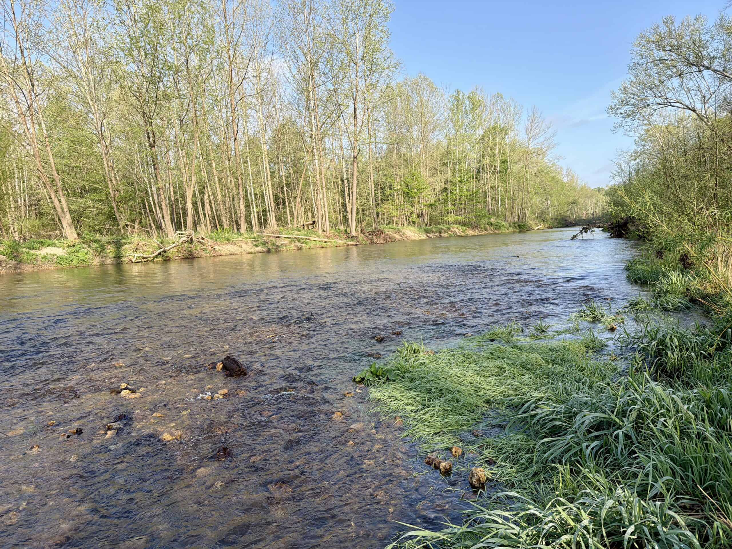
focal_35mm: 24
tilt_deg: -5.3
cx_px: 366
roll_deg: +5.2
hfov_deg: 71.6
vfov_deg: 56.8
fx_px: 508
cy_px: 274
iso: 80
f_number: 1.78
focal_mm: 6.76
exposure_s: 1/1653
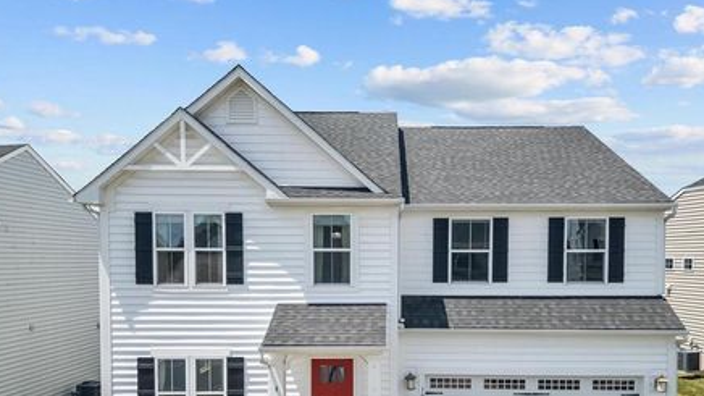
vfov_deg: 37.9
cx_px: 384
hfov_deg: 64.2
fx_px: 560
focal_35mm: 30
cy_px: 297
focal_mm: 6.72
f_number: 1.7
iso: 140
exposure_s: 1/4000
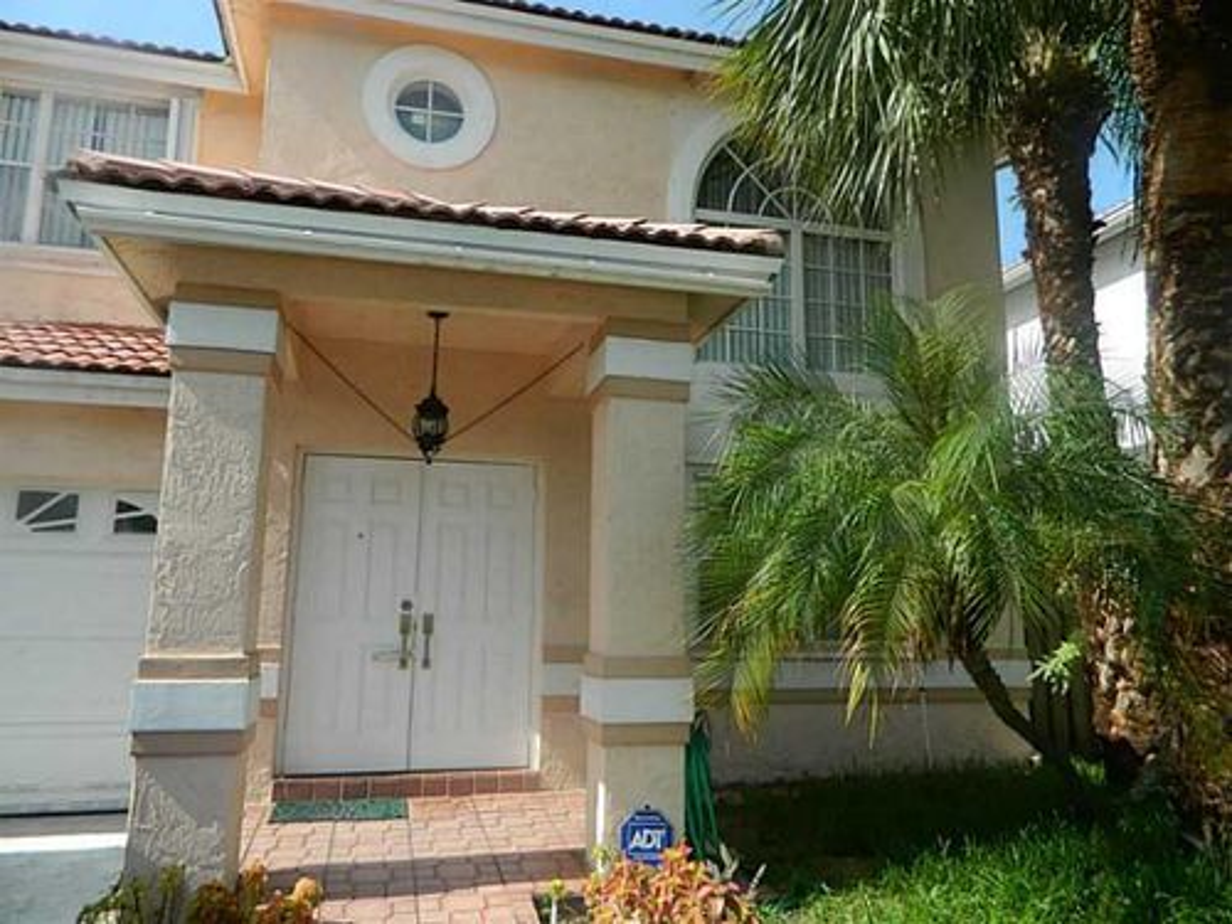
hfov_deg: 69.4
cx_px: 616
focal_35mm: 25
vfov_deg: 54.9
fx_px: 890
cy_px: 462
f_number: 3.1
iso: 80
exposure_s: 1/640
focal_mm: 4.5
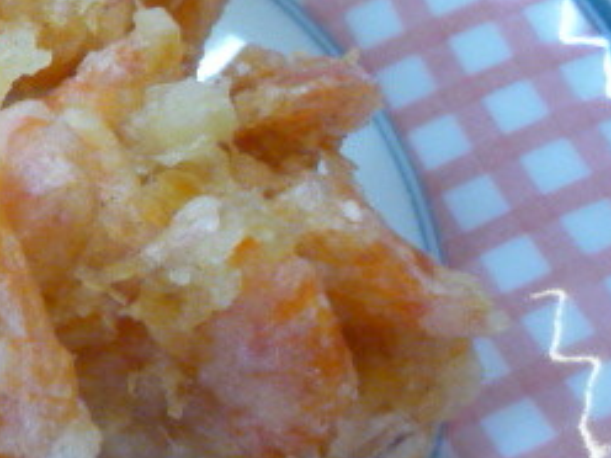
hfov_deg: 21.2
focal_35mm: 85
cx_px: -150
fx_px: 1500
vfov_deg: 17.2
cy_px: 71
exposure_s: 1/30
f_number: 2.8
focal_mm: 5.5
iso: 400
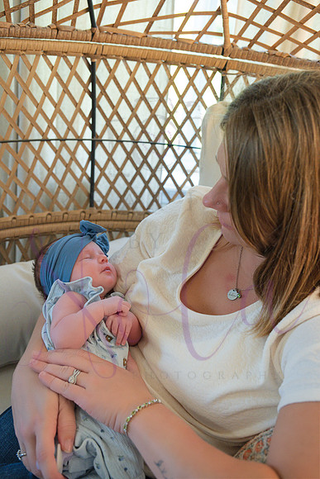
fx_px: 453
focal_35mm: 34
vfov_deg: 55.8
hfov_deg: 38.9
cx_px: 160
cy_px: 240
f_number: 4
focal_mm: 34
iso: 1600
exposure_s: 1/320
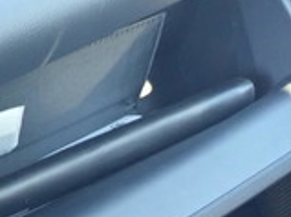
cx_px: 249
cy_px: 160
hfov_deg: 15.5
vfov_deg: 11.7
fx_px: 1058
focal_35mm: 126
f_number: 2
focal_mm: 4.5
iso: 320
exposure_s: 1/30
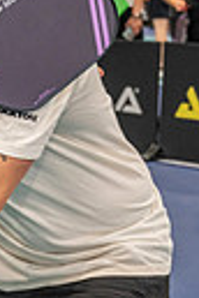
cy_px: 192
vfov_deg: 15.1
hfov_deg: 9.7
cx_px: -132
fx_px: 1128
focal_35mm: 136
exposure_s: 1/200
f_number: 4.5
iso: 2500
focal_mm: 39
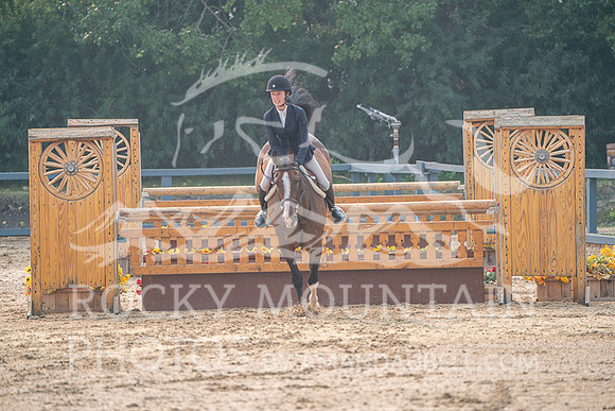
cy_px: 206
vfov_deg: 3.4
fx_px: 6835
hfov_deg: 5.2
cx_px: 308
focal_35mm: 400
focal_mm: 400
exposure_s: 1/640
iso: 500
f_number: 5.6
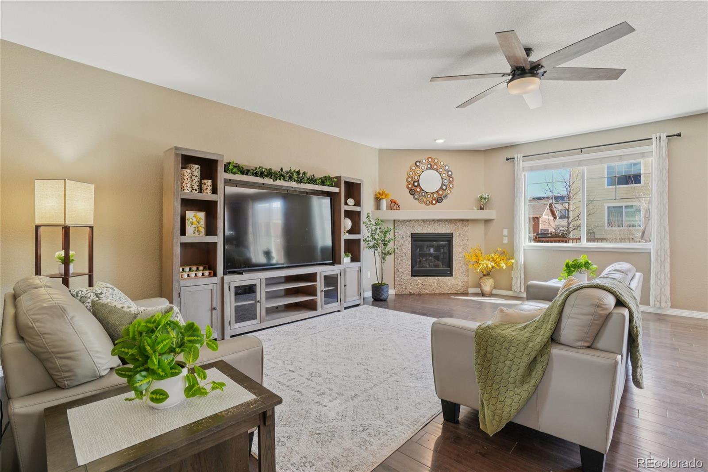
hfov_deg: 100.4
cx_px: 354
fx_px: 295
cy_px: 236
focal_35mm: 15
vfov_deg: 77.3
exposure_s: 1/15
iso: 400
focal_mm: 10
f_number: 8
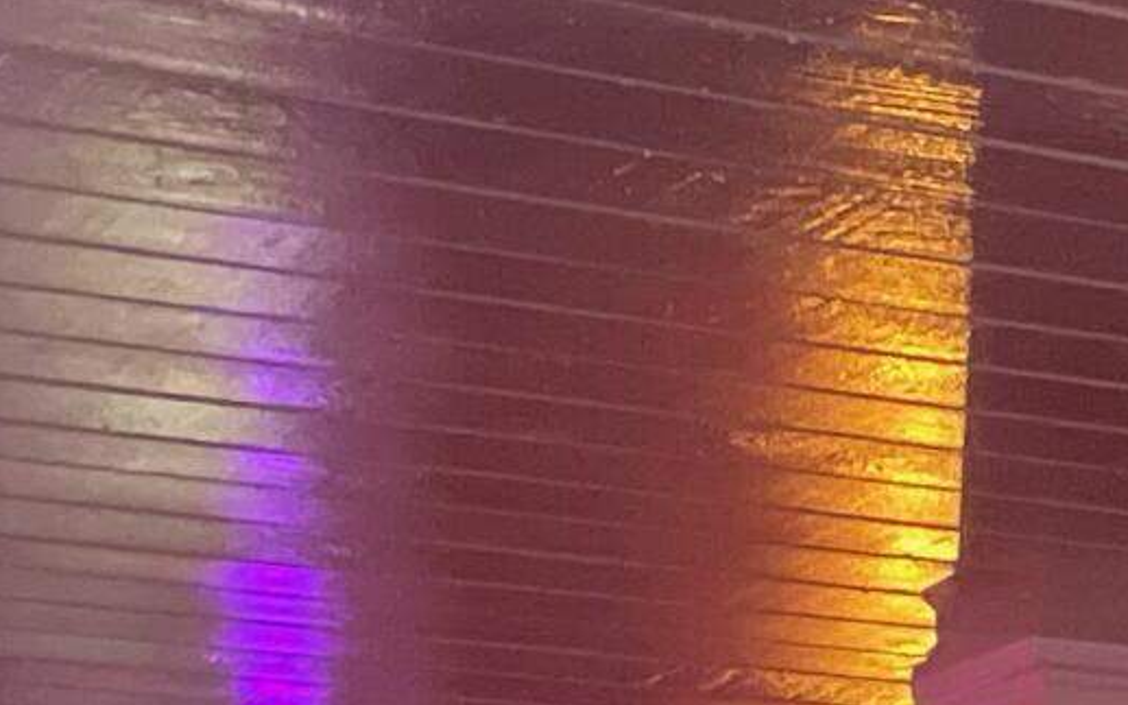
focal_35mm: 160
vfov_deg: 7.3
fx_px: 4918
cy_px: 2132
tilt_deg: -5.9
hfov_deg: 12.5
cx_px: 1663
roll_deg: +1.3
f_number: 1.6
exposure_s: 1/20
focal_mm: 4.2
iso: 1000
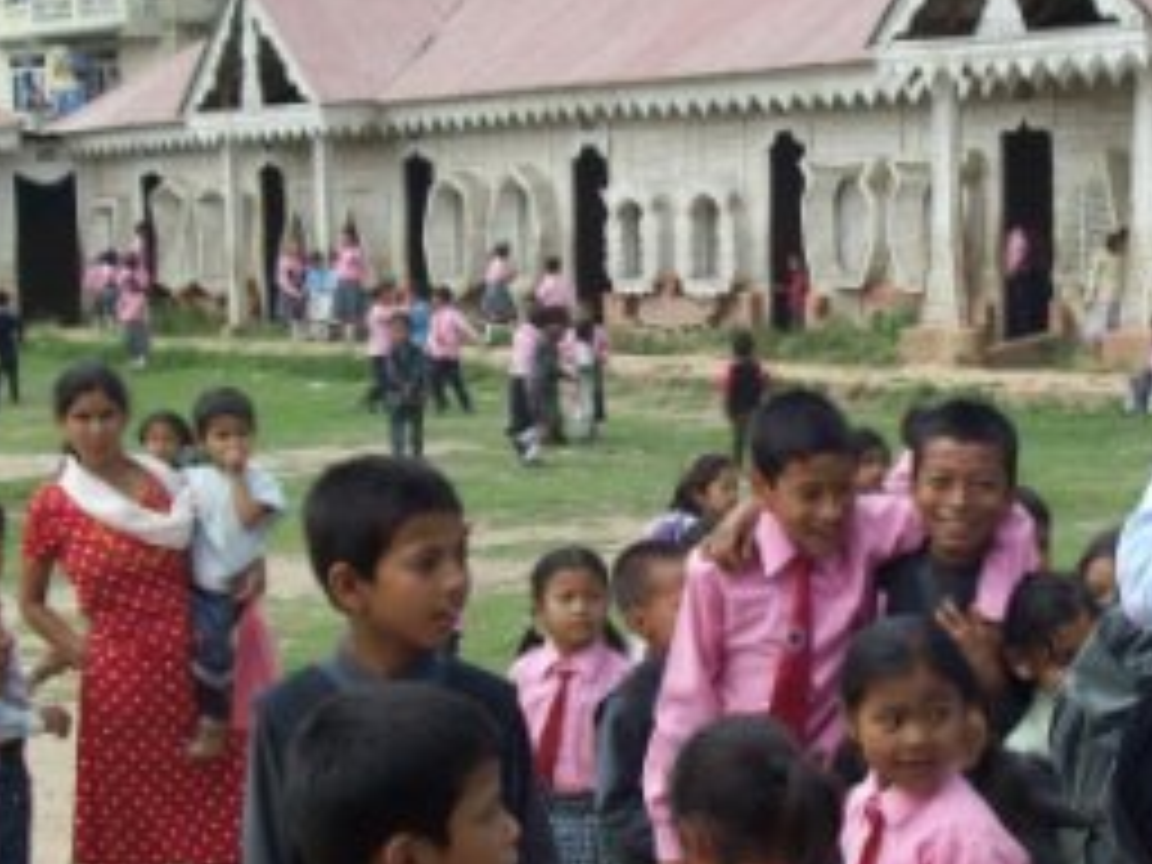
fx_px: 3261
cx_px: 896
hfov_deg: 19.9
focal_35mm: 98
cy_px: 450
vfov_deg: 15.1
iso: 80
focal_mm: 9.4
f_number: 3.4
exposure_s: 1/460
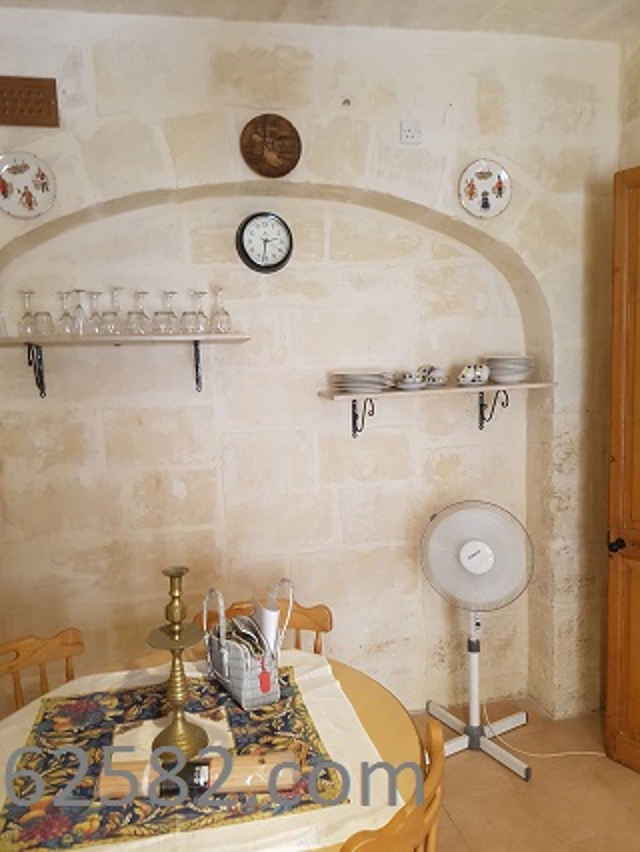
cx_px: 320
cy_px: 426
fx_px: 640
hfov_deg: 53.1
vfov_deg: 67.3
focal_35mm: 26
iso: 200
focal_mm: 4.2
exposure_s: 1/14
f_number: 1.7
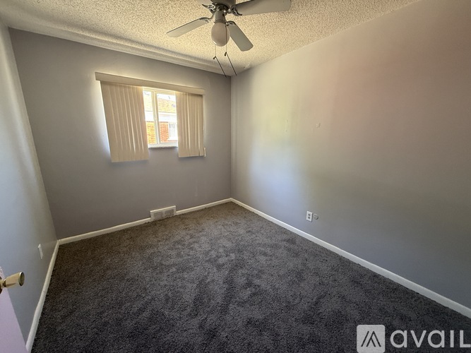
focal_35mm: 14
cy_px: 176
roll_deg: +0.3
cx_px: 236
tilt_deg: -12.7
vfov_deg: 85.7
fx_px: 190
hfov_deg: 102.1
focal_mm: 2.22
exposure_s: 1/60
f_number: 2.2
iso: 400
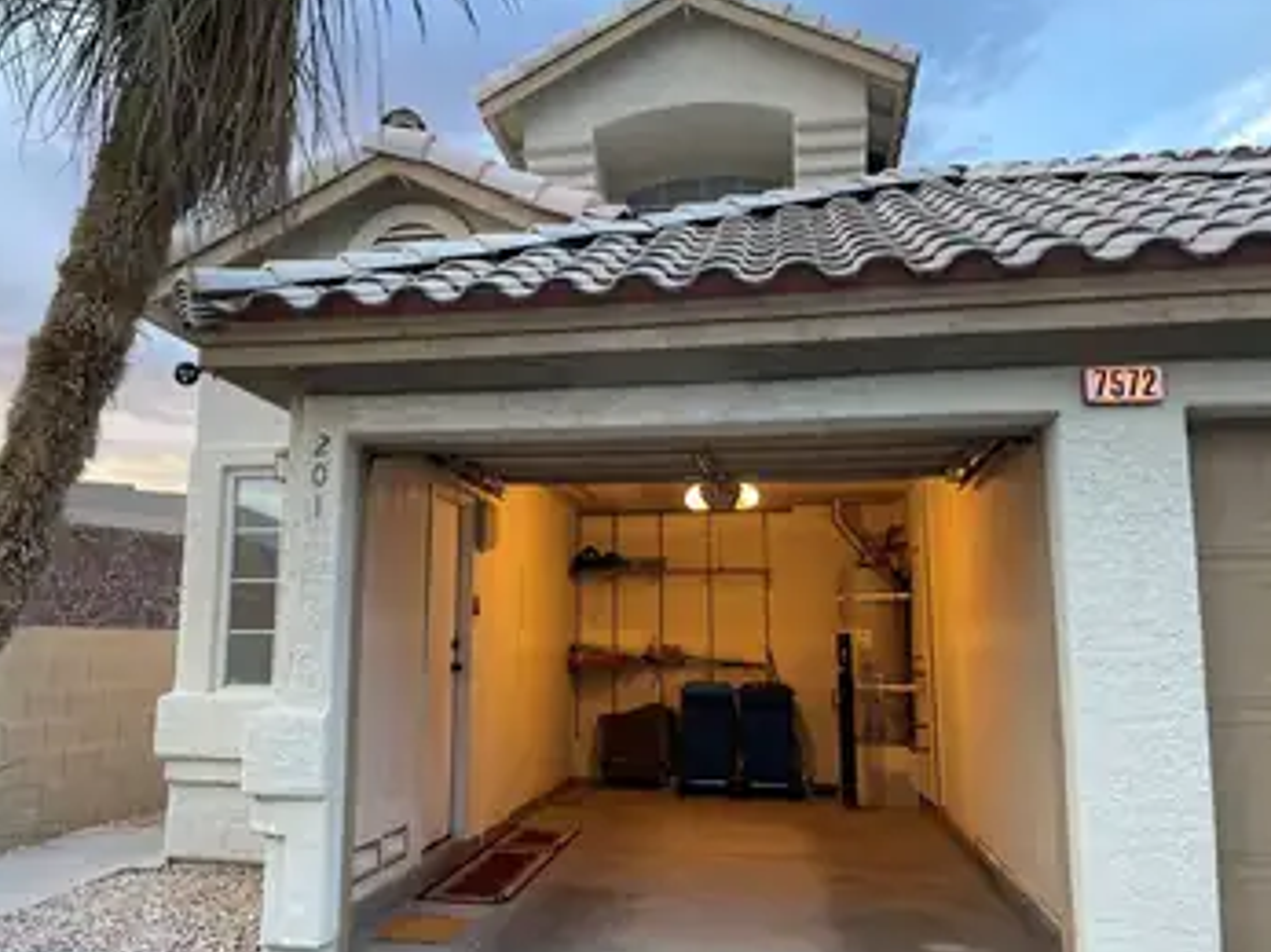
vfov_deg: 46.8
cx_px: 568
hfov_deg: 59.8
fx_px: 1101
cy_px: 491
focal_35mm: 30
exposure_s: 1/60
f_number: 1.6
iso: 64
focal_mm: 4.2
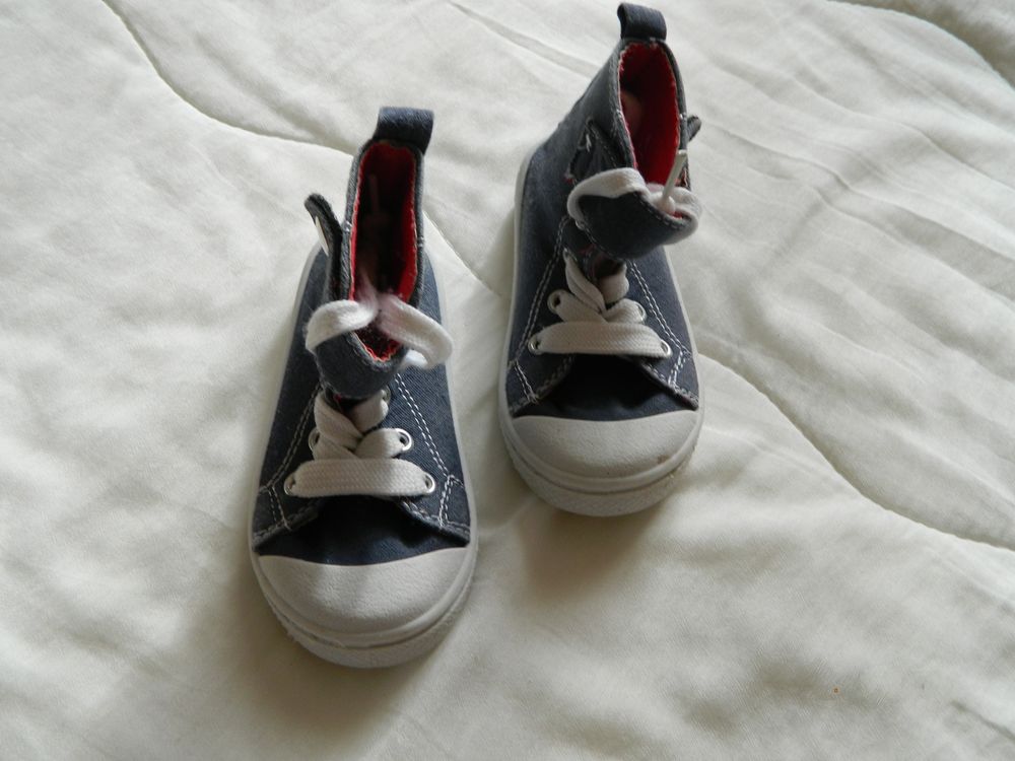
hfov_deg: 58.4
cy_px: 380
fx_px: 909
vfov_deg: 45.4
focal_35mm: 31
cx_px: 508
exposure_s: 1/40
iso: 125
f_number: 3.2
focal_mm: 5.6
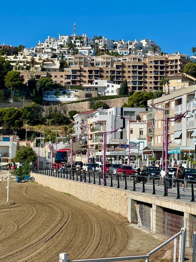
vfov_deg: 25.4
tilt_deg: +6.0
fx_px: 582
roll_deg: -3.1
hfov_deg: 19.1
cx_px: 98
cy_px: 131
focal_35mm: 77
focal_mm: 9
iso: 32
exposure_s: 1/1054
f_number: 2.8
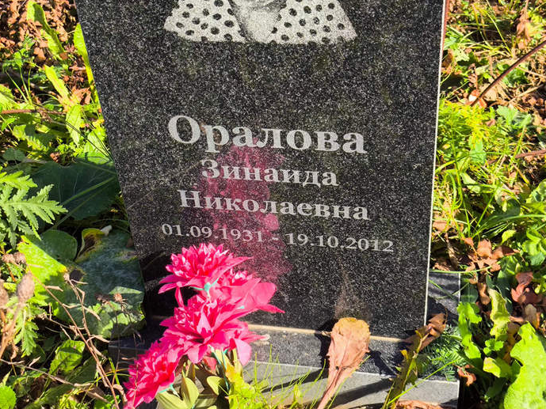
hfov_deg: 33.2
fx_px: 915
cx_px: 248
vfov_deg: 25.2
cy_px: 172
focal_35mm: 58
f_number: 1.7
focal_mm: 4.71
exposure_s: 1/676
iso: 50
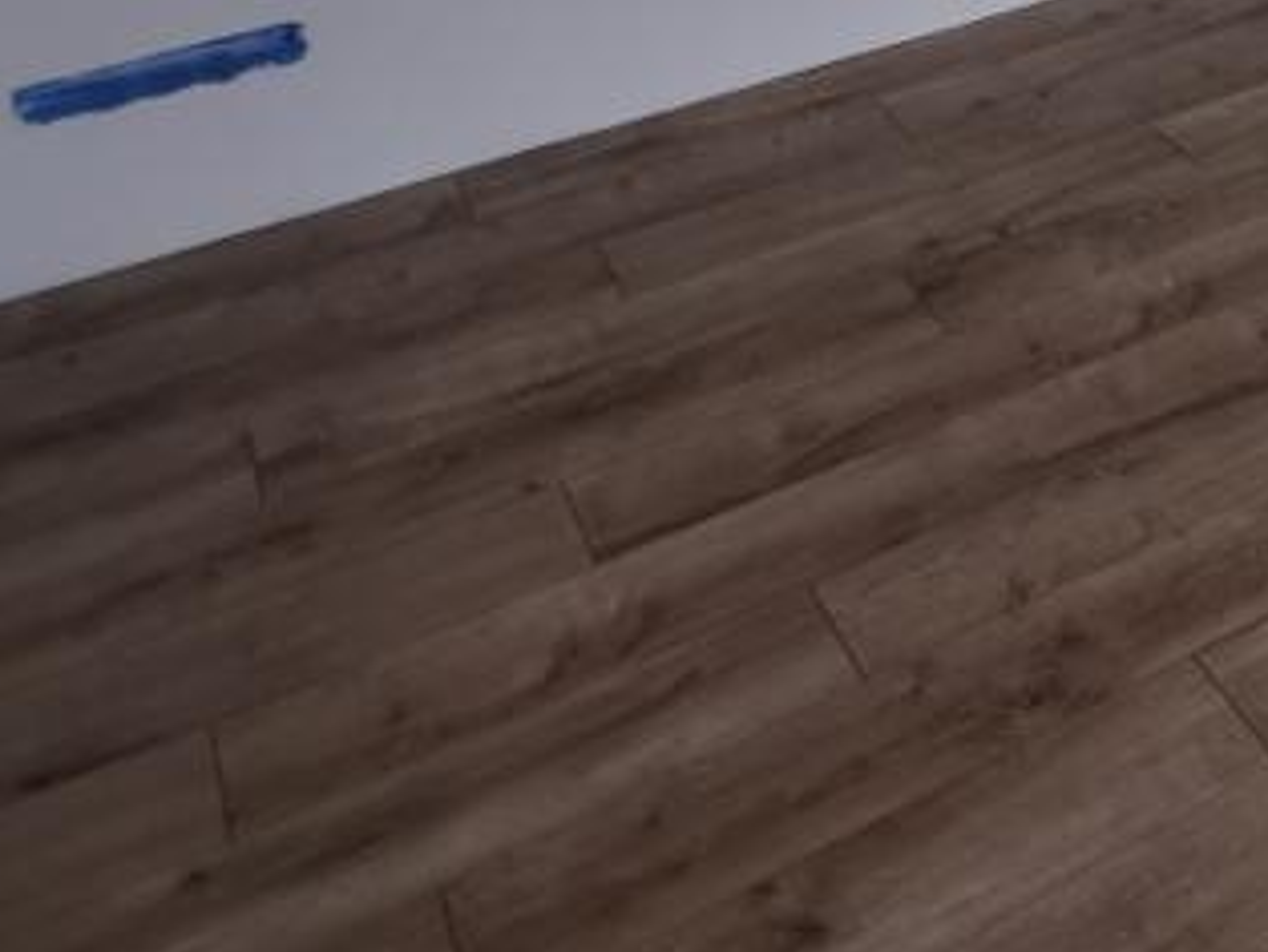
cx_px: 1595
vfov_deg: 22.9
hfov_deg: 29.1
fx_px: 2016
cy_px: -371
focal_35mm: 55
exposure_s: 1/50
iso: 64
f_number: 2.2
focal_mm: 2.35
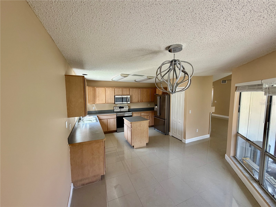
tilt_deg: -3.3
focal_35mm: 14
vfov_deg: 85.7
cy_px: 104
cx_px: 138
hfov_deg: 102.1
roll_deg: +0.2
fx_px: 112
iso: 160
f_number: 2.2
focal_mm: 2.22
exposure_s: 1/121
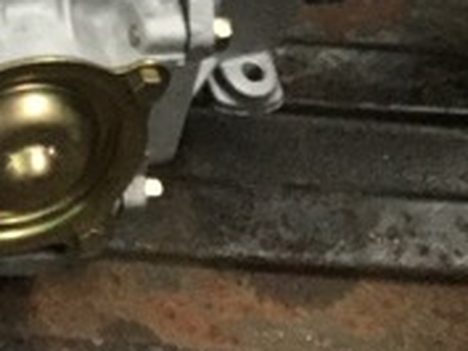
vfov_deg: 10.3
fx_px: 1894
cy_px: -150
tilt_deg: -49.4
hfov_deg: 13.6
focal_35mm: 140
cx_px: -124
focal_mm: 3.3
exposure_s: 1/33
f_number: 2.4
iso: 250
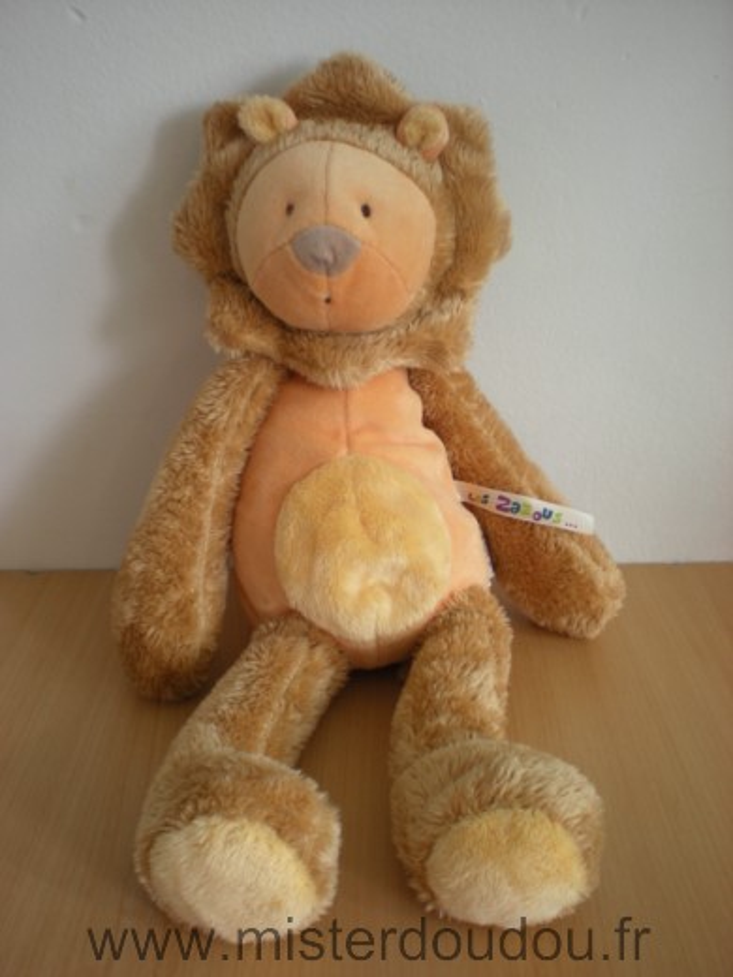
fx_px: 1073
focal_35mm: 38
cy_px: 488
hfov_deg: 37.7
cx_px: 366
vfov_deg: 49.0
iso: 70
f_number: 3.1
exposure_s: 1/60.2
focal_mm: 6.3
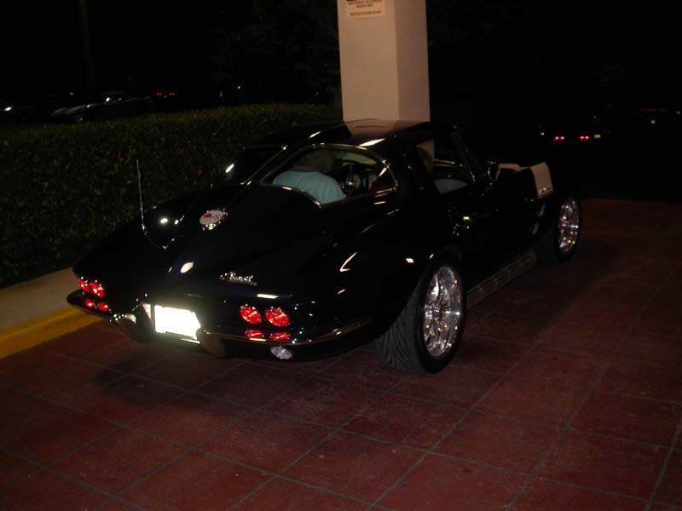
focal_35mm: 38
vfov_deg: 37.7
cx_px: 341
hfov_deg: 49.0
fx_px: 749
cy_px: 256
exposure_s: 1/60
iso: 200
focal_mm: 7.85
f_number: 2.6
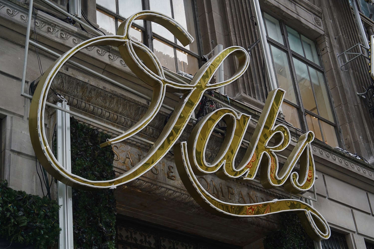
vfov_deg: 21.2
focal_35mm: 64
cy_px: 124
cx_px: 187
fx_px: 665
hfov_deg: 31.4
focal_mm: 64
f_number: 6.3
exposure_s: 1/160
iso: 800
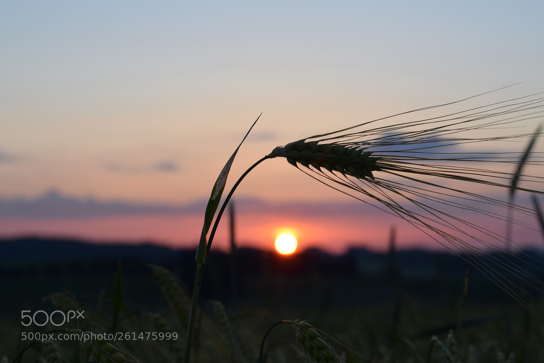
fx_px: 1246
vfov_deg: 16.5
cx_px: 272
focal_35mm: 82
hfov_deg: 24.6
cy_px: 182
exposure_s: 1/250
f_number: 8
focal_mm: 55
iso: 360
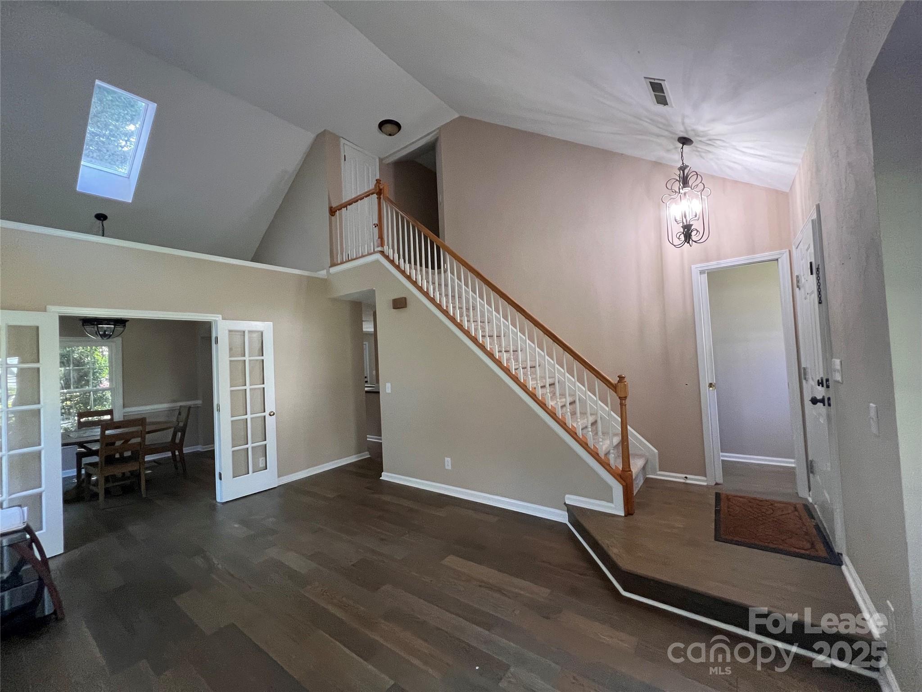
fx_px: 346
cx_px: 461
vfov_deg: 89.9
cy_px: 346
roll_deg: +4.0
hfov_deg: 106.2
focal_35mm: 13
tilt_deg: +2.0
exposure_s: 1/60
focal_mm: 1.57
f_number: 1.8
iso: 320
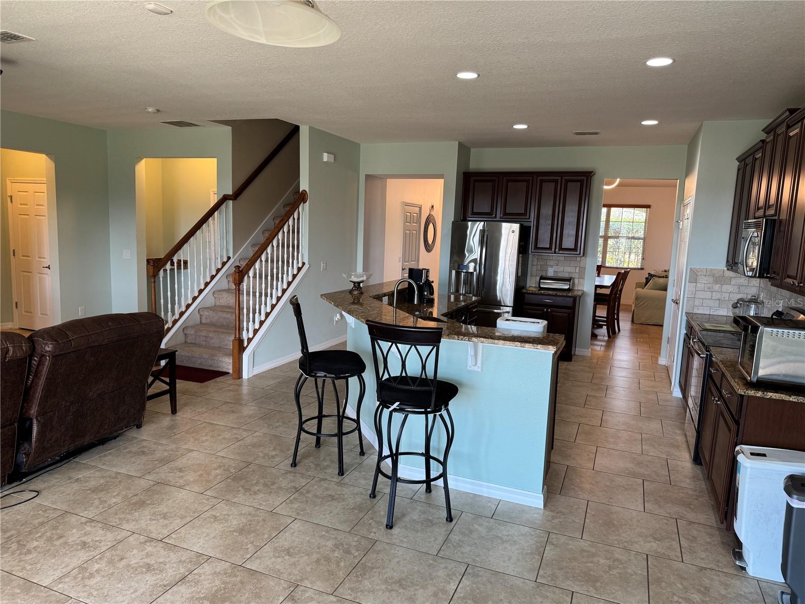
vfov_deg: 56.8
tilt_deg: -8.4
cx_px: 402
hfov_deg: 71.6
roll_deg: -2.1
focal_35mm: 24
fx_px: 558
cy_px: 302
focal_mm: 6.76
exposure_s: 1/60
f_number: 1.78
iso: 125
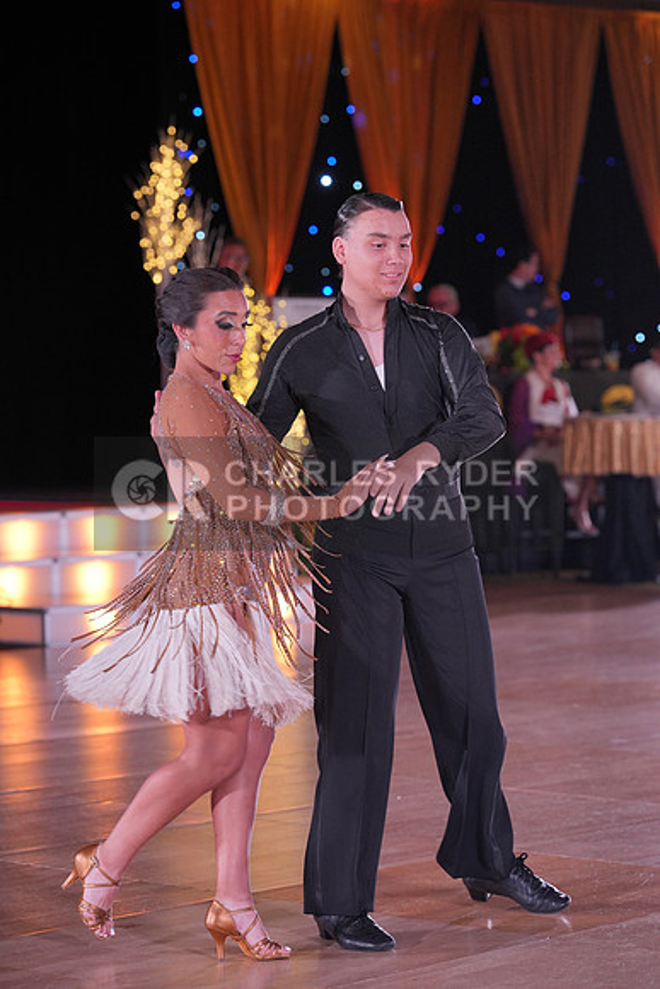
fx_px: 3023
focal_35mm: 110
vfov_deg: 18.6
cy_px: 494
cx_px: 330
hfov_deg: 12.5
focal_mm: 110
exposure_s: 1/400
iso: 1600
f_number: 4
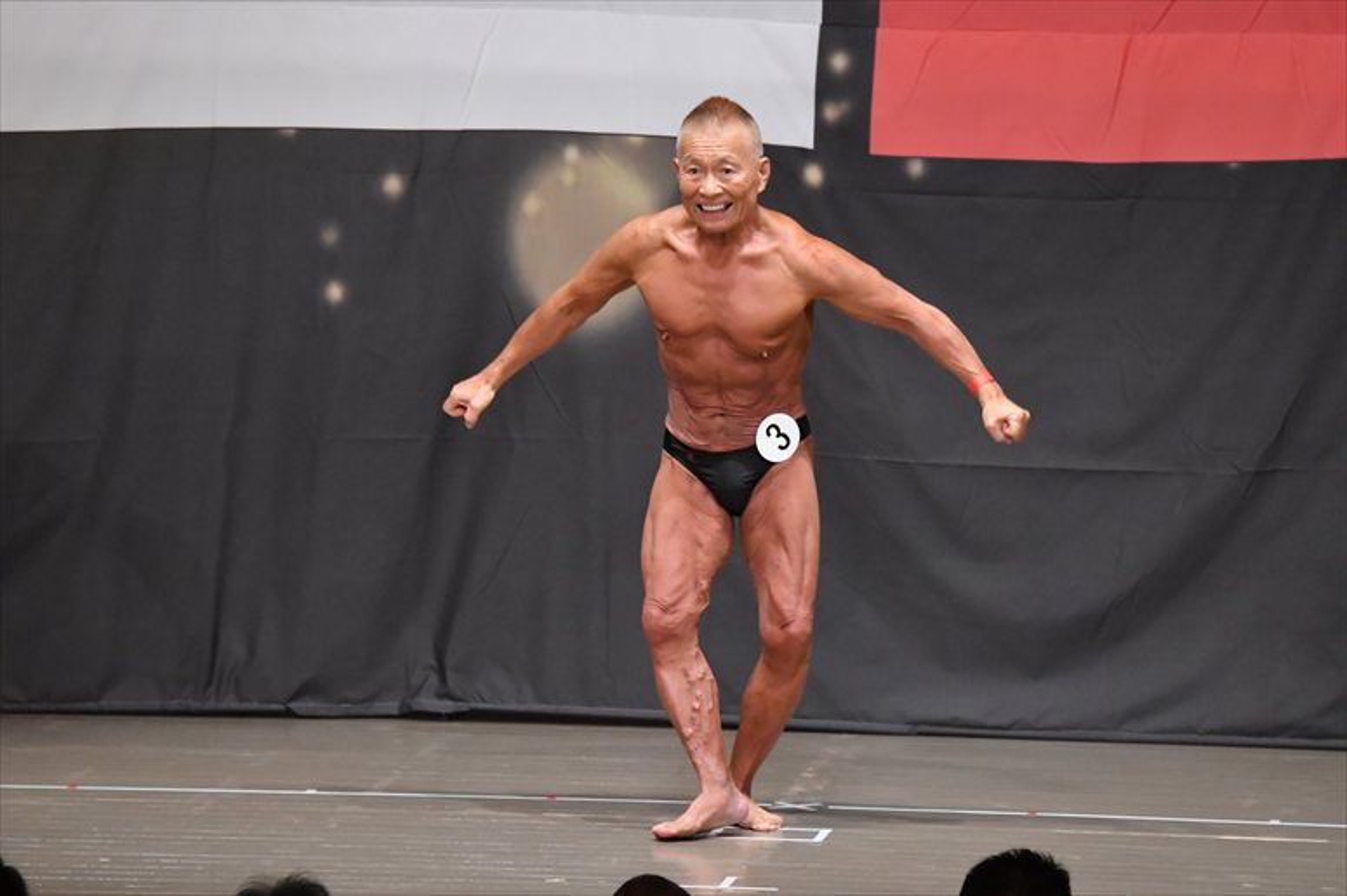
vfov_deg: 5.7
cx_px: 674
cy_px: 448
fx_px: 8976
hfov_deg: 8.6
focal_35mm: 240
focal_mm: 160
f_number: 5.6
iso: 6400
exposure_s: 1/400
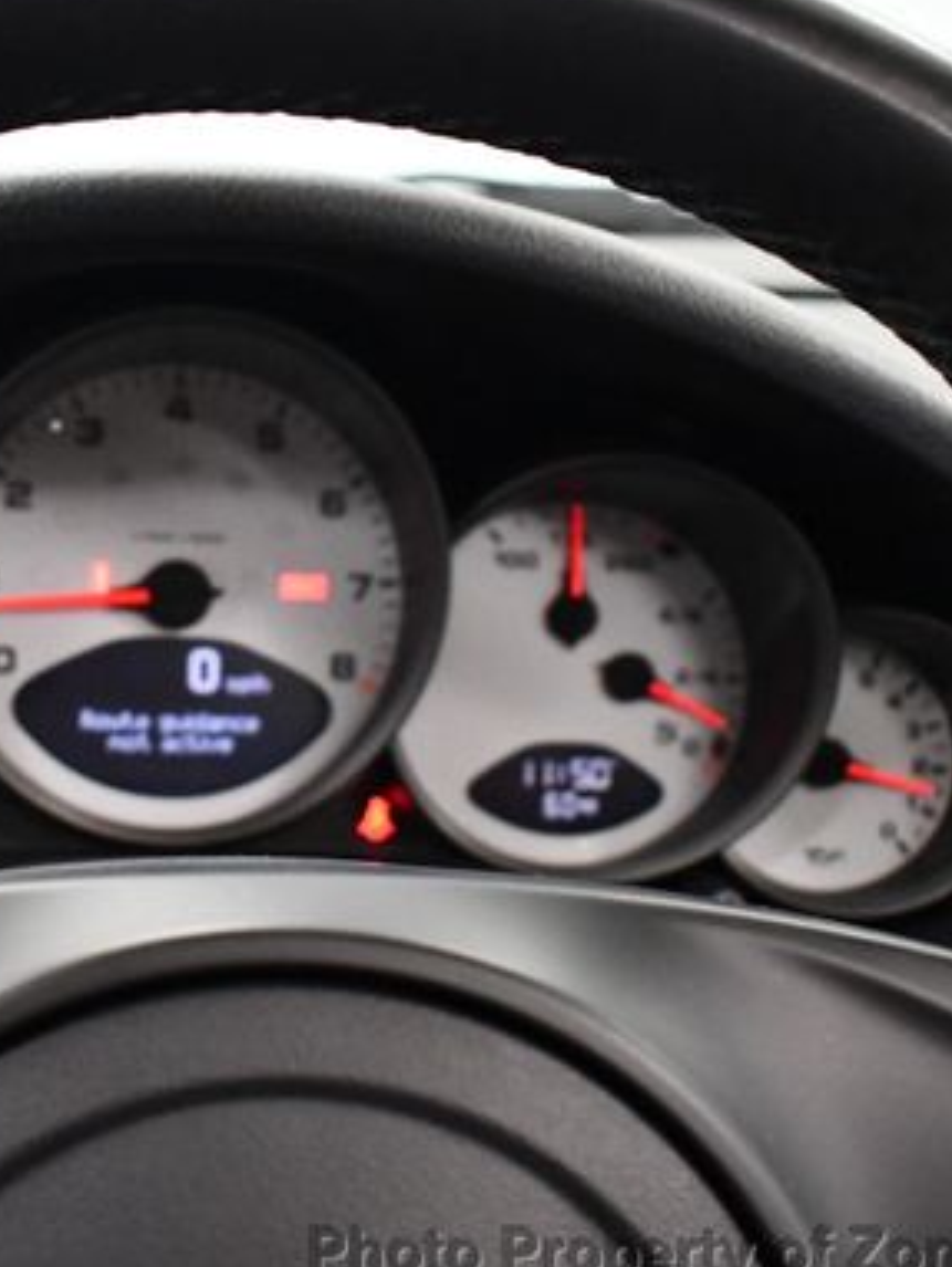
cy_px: 607
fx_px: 2124
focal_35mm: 58
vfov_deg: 33.2
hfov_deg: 25.0
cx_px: 269
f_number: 3.5
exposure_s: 1/100
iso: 3200
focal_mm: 18
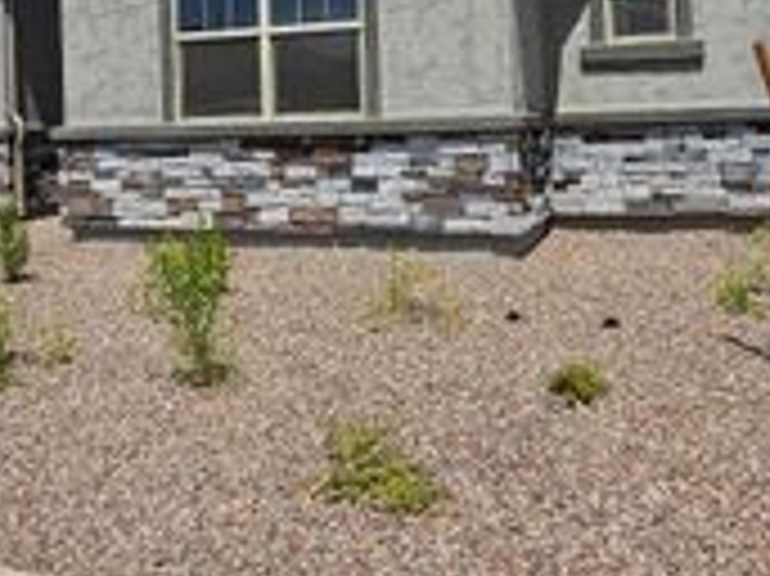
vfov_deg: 36.2
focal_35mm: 38
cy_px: 101
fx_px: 845
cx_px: 360
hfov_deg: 49.0
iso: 50
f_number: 2.2
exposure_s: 1/5048
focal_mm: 2.2
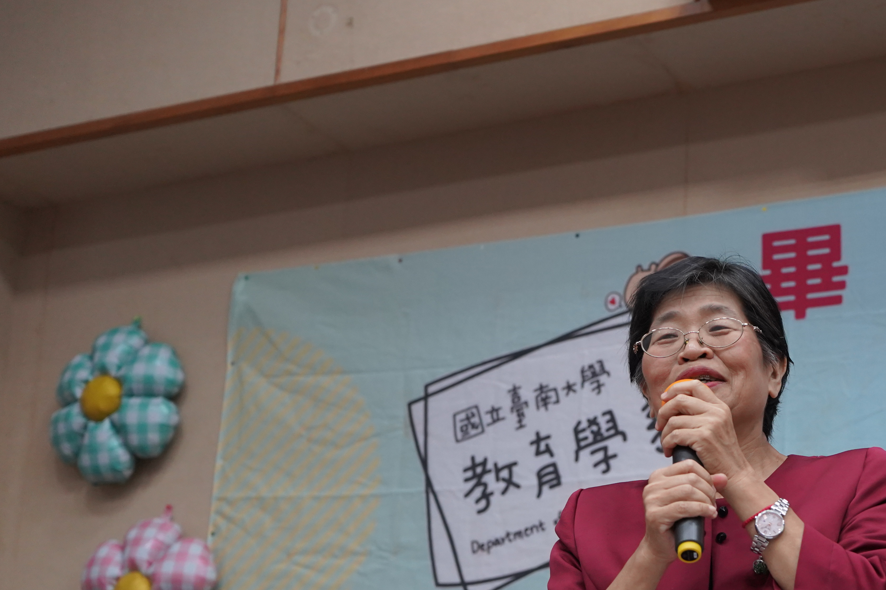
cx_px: 719
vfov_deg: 16.6
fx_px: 2018
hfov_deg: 24.3
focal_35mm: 82
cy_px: 408
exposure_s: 1/160
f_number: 4
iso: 2000
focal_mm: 46
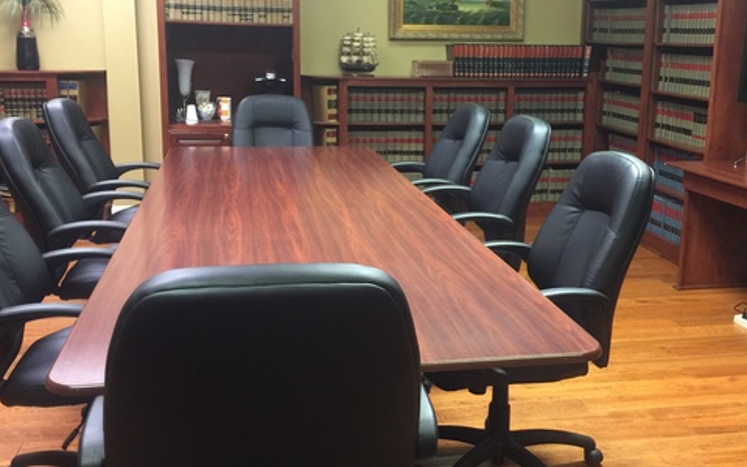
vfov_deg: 31.2
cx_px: 422
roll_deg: -1.0
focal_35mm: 41
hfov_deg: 48.1
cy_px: 201
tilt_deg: -10.9
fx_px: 835
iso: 80
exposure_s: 1/4
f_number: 2.2
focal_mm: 4.15
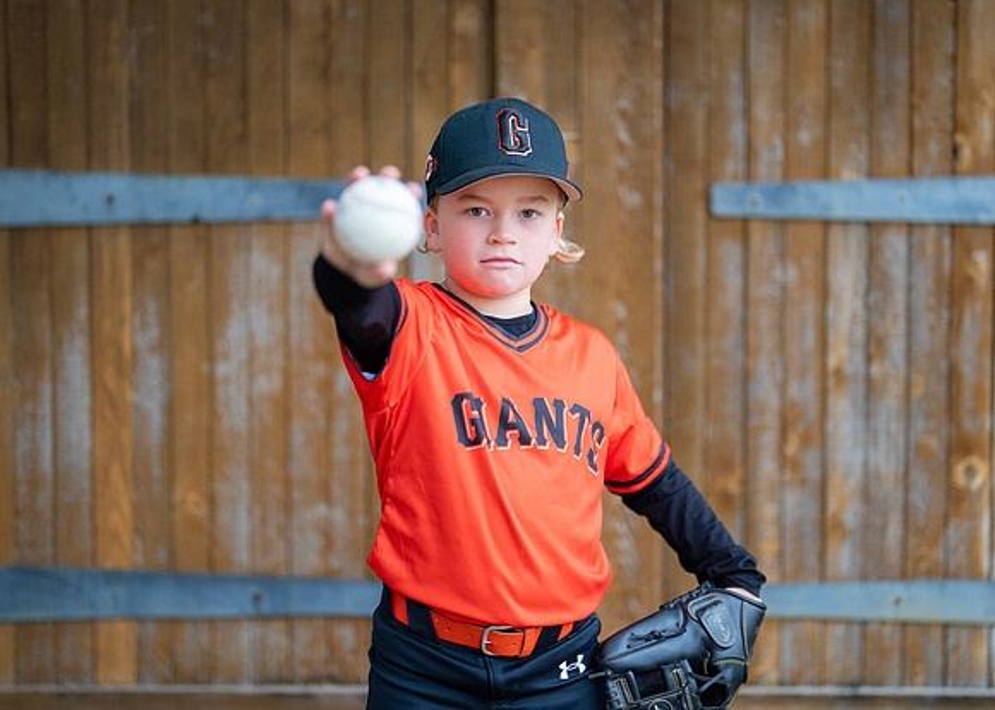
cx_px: 511
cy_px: 330
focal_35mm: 62
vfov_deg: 22.8
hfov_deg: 31.6
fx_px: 1759
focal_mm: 50
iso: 400
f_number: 1.2
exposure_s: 1/800
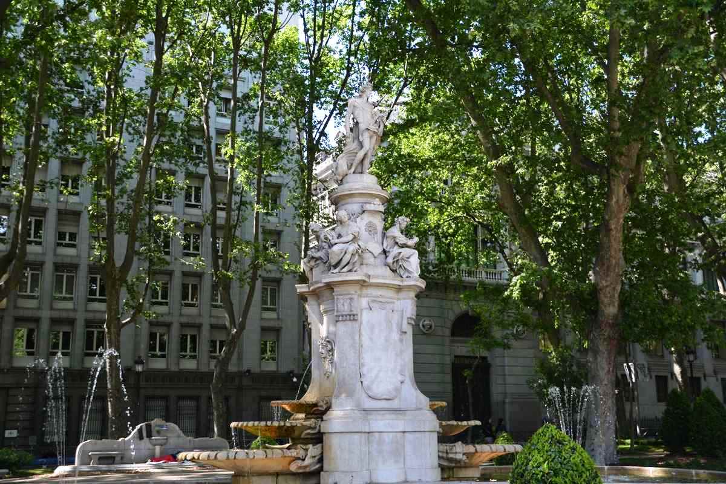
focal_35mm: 40
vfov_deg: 33.0
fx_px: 817
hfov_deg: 47.9
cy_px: 242
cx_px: 363
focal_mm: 27
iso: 100
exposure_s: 1/200
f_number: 4
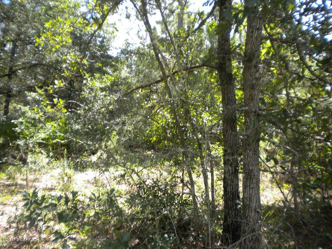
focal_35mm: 35
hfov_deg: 52.6
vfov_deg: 40.7
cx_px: 166
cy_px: 124
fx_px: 336
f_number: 3.1
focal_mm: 6.3
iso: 80
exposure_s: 1/184
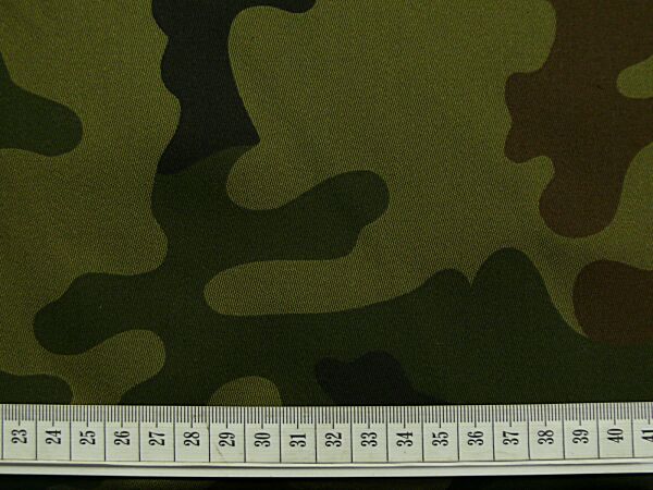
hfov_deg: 38.2
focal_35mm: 50
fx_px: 943
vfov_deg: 29.1
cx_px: 326
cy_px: 245
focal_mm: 9.1
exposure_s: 1/50
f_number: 2.8
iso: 200
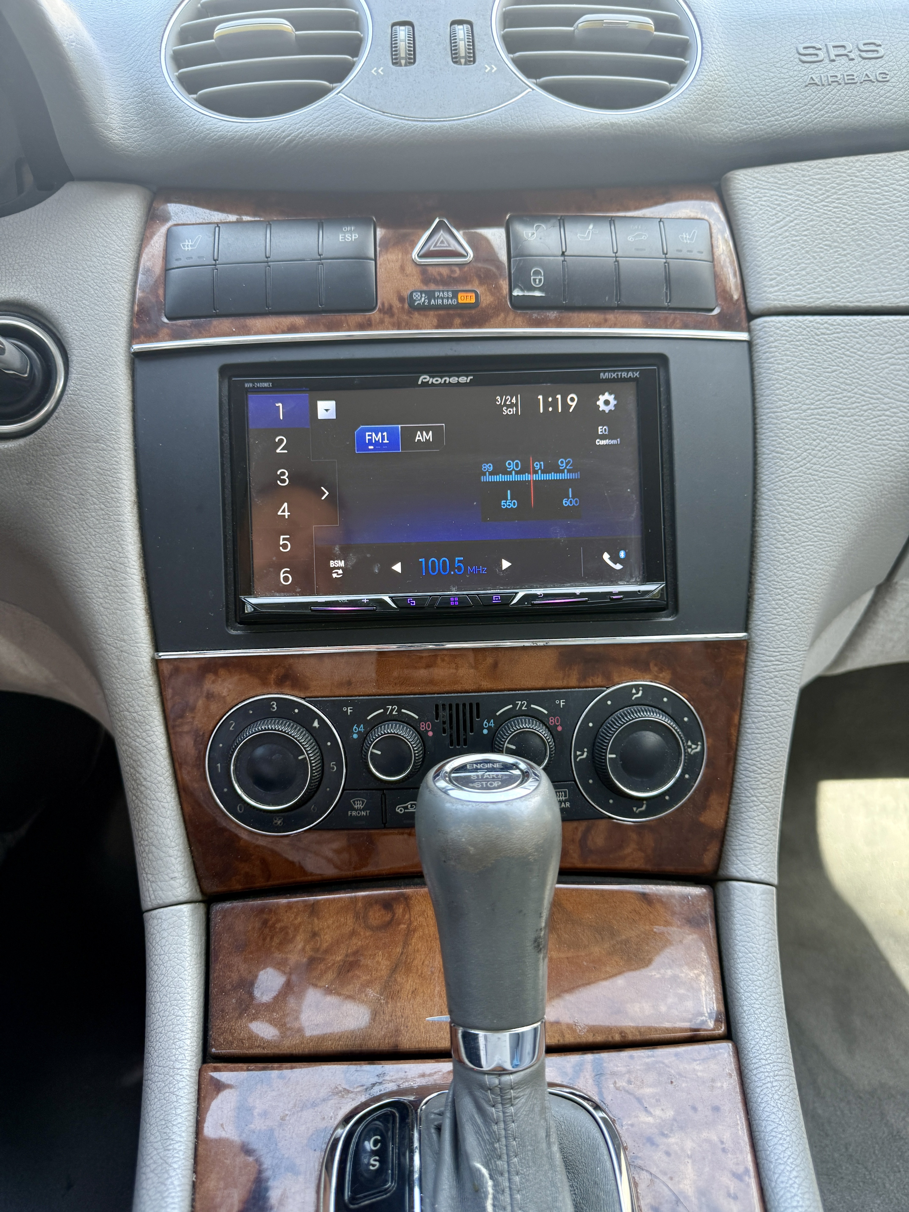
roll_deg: +3.4
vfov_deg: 71.6
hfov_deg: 56.8
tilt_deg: -22.6
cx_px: 454
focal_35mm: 24
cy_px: 606
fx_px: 840
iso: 125
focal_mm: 6.76
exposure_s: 1/121
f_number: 1.78
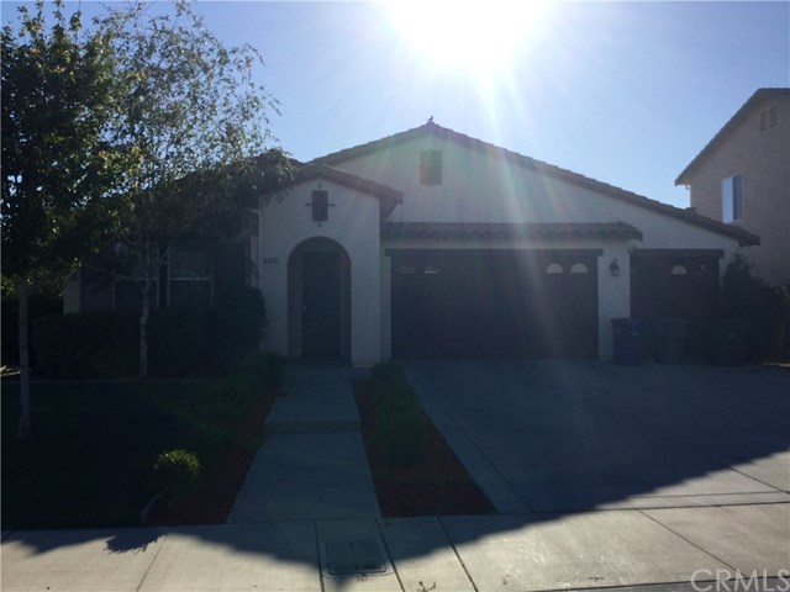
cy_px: 296
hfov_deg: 58.4
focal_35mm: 31
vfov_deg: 45.4
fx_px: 707
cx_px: 395
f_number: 2.4
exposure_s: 1/1852
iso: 25
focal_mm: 3.3
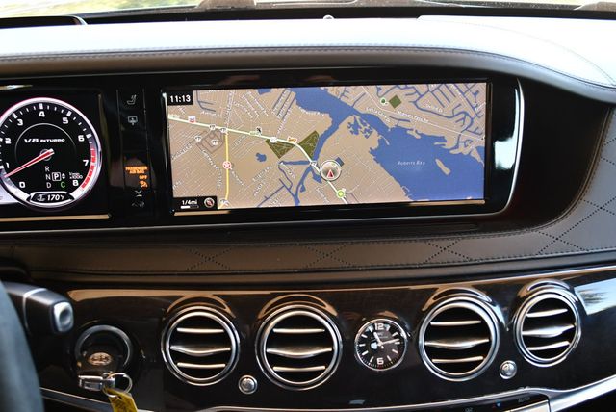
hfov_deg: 53.1
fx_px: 617
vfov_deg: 36.9
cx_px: 308
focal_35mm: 36
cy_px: 206
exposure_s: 1/125
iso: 800
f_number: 3.5
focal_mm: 18
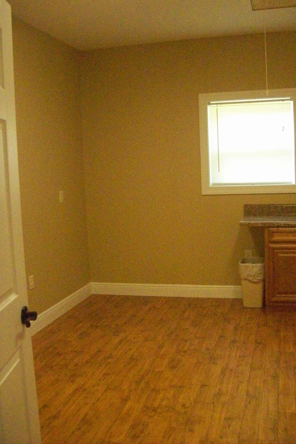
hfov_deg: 35.0
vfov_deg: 50.7
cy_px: 219
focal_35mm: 38
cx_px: 165
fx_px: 469
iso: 800
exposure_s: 1/128
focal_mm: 6
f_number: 2.7
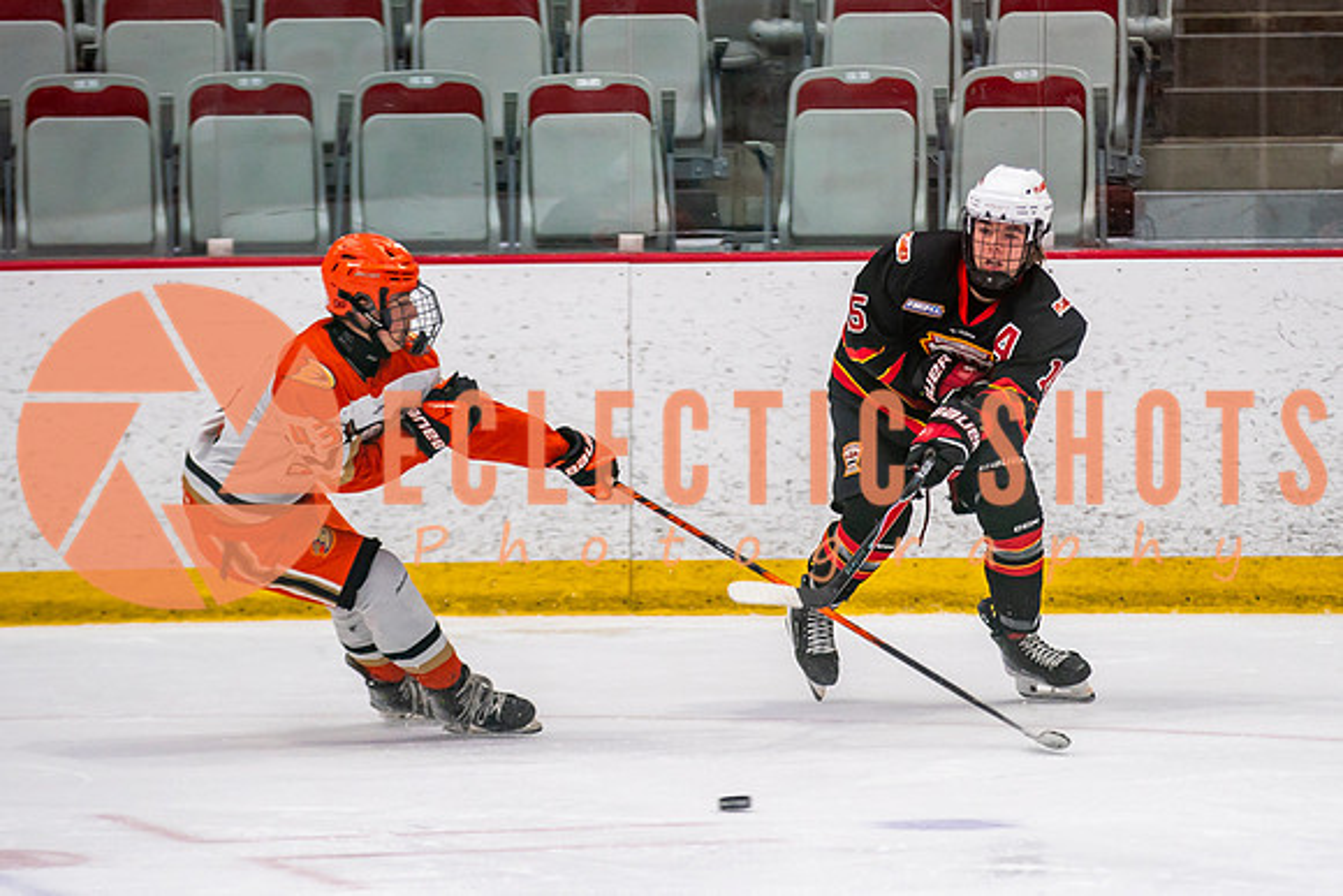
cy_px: 621
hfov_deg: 7.3
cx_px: 826
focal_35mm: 282
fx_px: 10520
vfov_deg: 4.9
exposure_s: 1/640
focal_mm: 155
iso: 640
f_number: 2.8
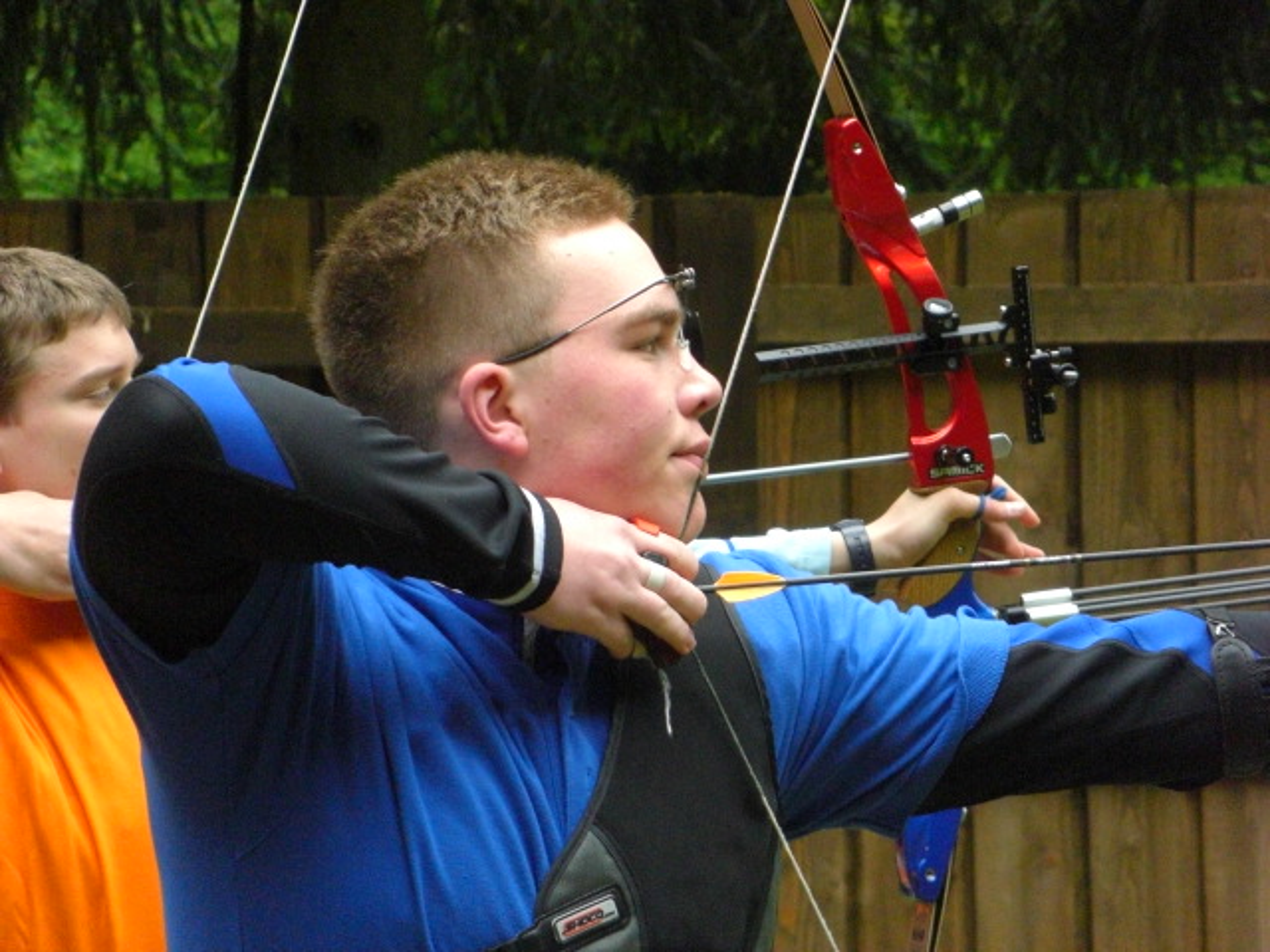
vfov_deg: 5.6
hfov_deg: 7.4
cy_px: 476
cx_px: 635
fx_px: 9759
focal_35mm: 266
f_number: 5.3
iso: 400
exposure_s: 1/250
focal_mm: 44.1
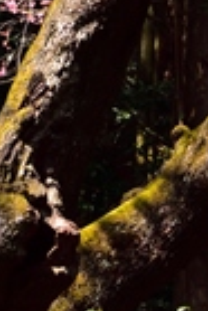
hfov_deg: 5.1
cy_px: -658
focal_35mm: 265
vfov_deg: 6.9
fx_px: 2291
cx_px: 464
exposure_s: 1/500
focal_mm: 36
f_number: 6.3
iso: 200
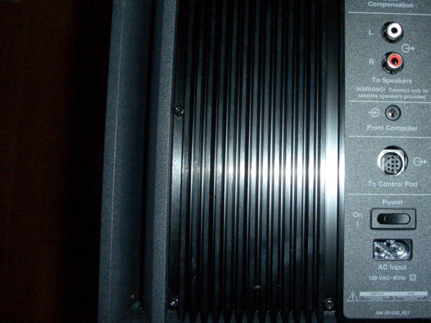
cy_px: 133
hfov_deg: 42.4
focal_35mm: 44
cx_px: 286
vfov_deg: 32.8
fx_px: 548
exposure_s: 1/60
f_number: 2.8
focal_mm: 7.1
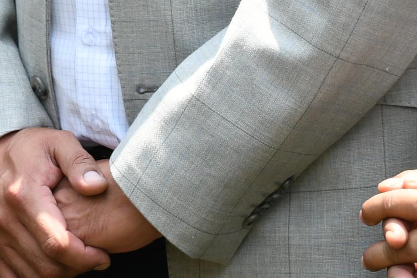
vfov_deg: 5.7
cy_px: -349
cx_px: -368
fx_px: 2687
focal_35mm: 232
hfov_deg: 8.5
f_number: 8
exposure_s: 1/100
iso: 160
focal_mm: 32
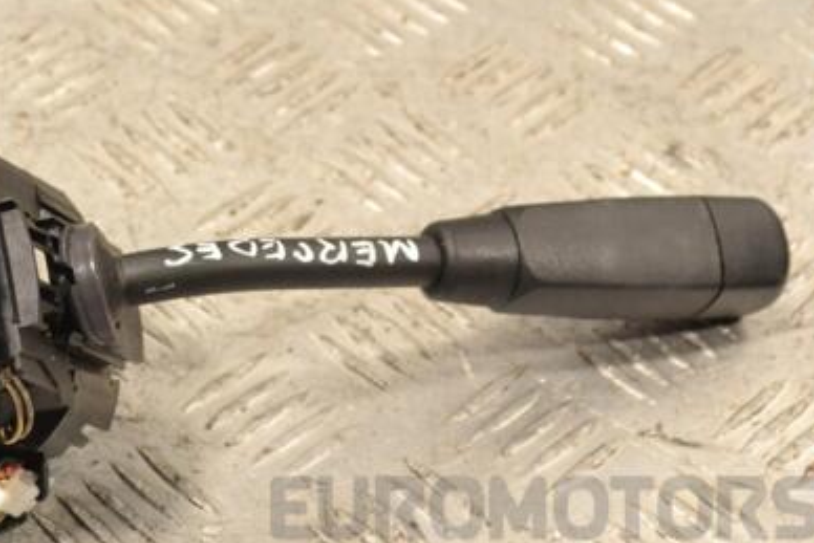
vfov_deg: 11.8
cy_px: 229
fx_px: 2624
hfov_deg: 17.6
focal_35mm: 116
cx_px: 231
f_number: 8
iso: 3200
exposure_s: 1/250
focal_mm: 50
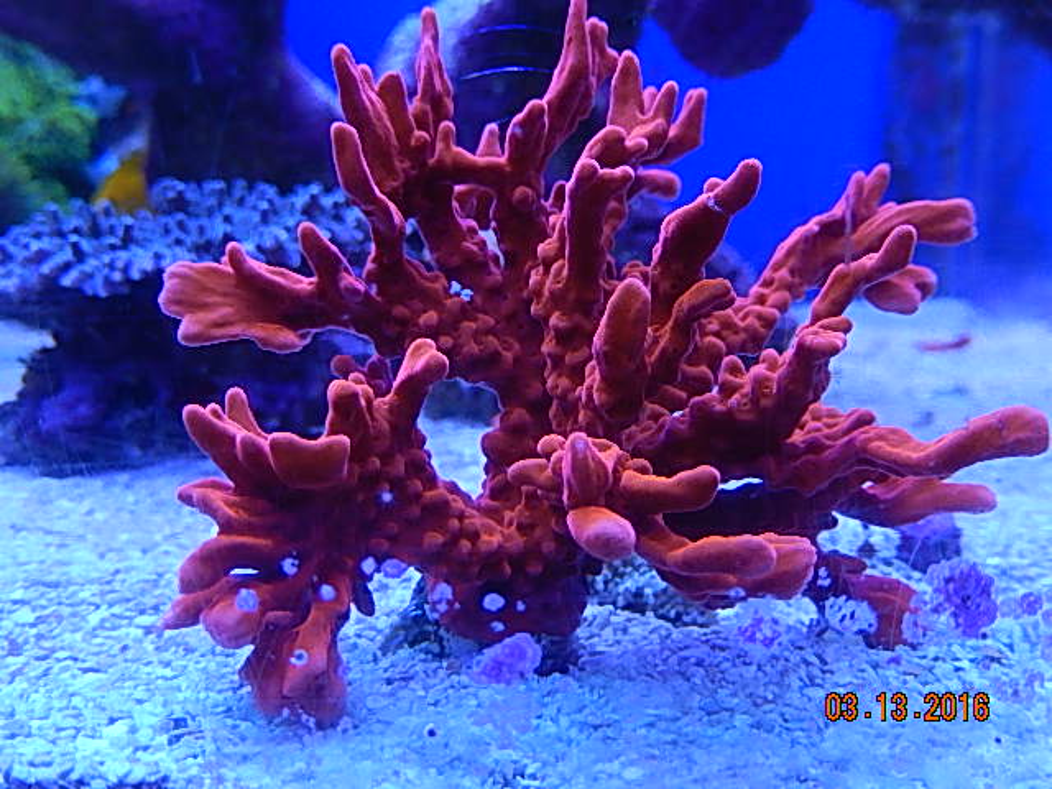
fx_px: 1094
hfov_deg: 51.4
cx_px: 526
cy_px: 394
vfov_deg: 39.7
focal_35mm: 36
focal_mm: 6.5
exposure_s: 1/25
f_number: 4
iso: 125
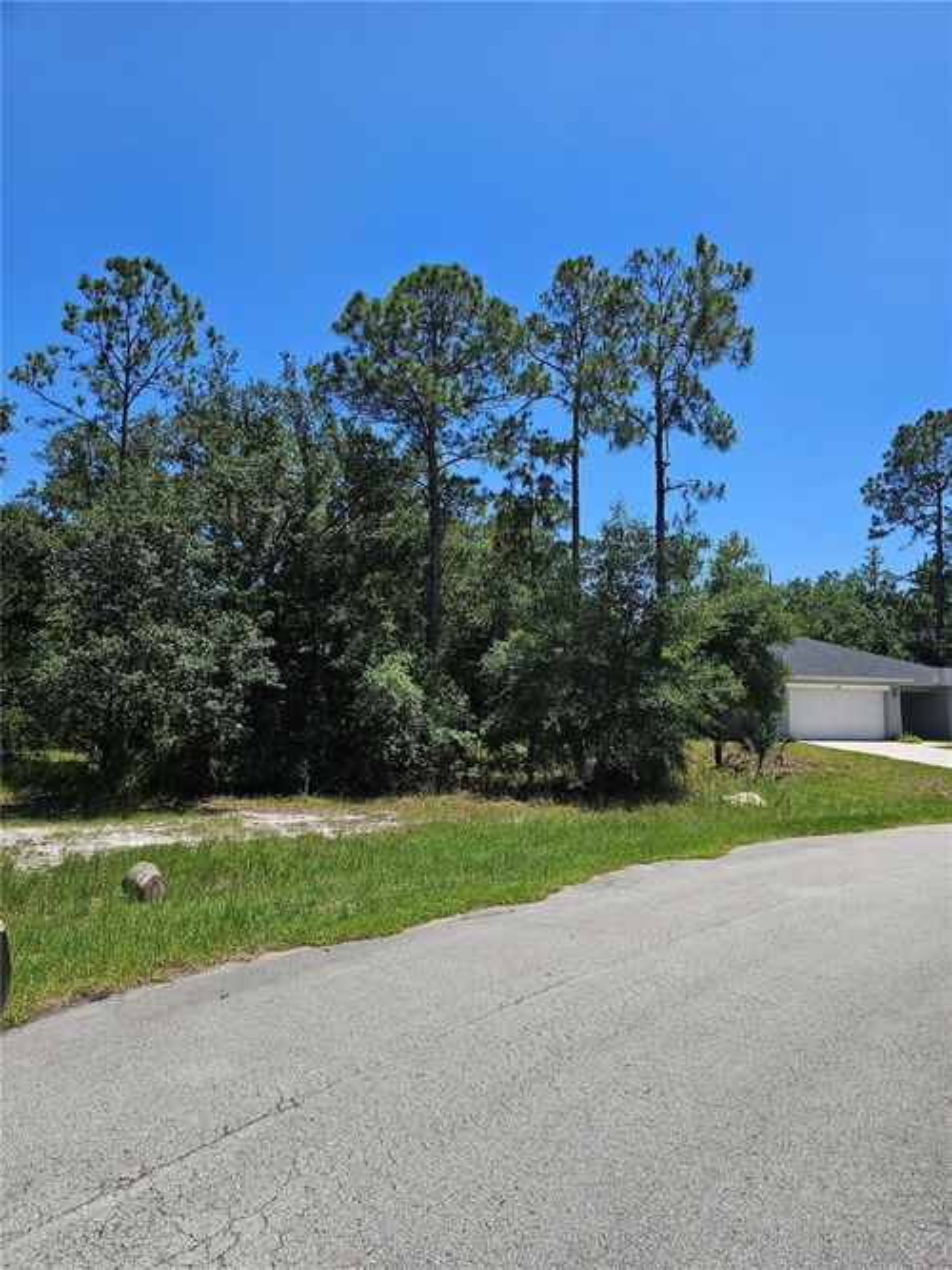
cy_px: 635
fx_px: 844
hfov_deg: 58.9
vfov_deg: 73.9
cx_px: 476
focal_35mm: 23
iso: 10
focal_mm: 6.3
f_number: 1.7
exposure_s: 1/850
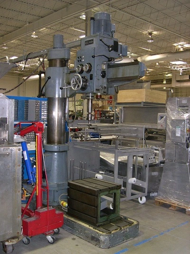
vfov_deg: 49.0
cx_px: 95
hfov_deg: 37.7
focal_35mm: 38
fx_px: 278
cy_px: 127
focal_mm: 8
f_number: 2.8
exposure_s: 1/60
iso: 339
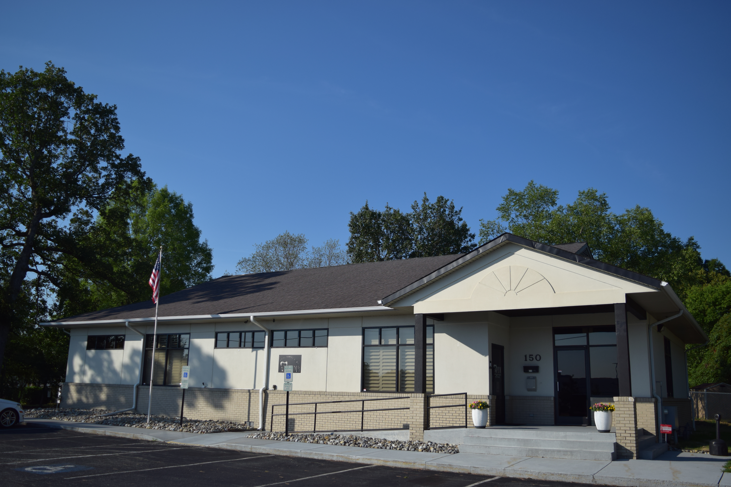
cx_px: 366
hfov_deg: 57.2
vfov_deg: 40.0
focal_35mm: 33
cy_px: 244
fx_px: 670
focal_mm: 22
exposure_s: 1/4000
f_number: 3.8
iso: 200
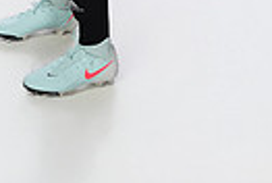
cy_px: -279
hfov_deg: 14.1
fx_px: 1090
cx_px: 54
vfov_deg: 8.6
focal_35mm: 144
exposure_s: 1/250
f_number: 8
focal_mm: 42
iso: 800
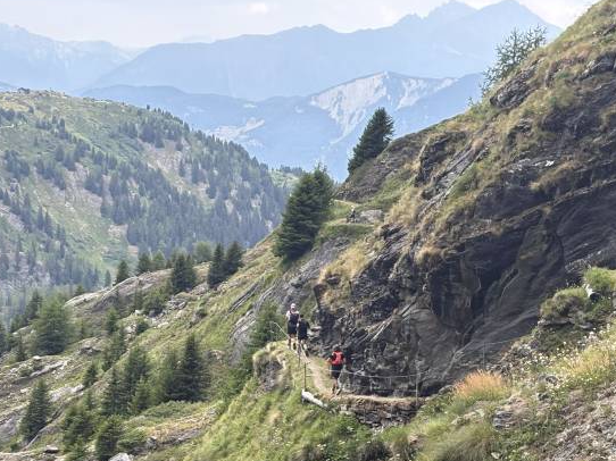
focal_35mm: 96
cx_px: 378
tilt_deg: -11.2
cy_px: 377
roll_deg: -1.9
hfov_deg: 20.4
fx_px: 1708
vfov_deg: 15.3
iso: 40
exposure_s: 1/539
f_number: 1.6
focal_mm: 5.96
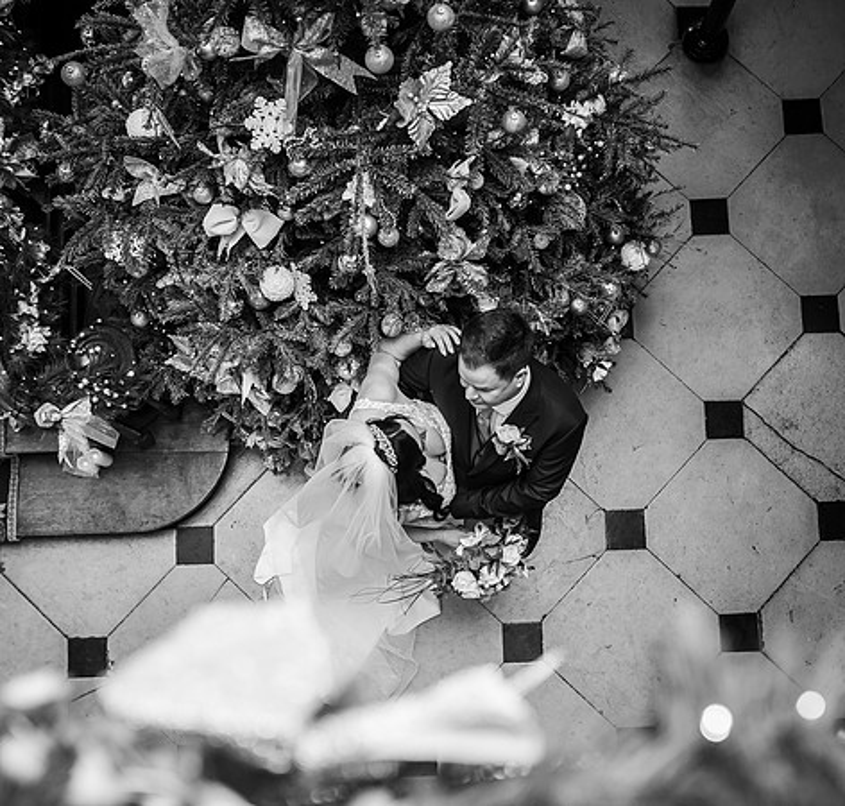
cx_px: 463
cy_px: 411
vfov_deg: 35.1
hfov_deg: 36.6
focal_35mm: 47
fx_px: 1275
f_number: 2.5
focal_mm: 35
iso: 160
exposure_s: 1/100
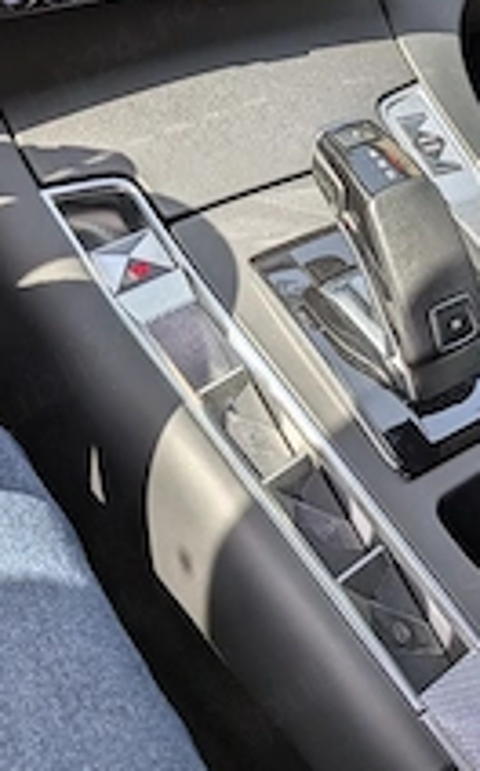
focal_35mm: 48
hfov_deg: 25.9
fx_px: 1007
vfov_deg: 39.7
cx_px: 440
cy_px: 120
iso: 40
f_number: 1.7
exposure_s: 1/476
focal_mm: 4.53
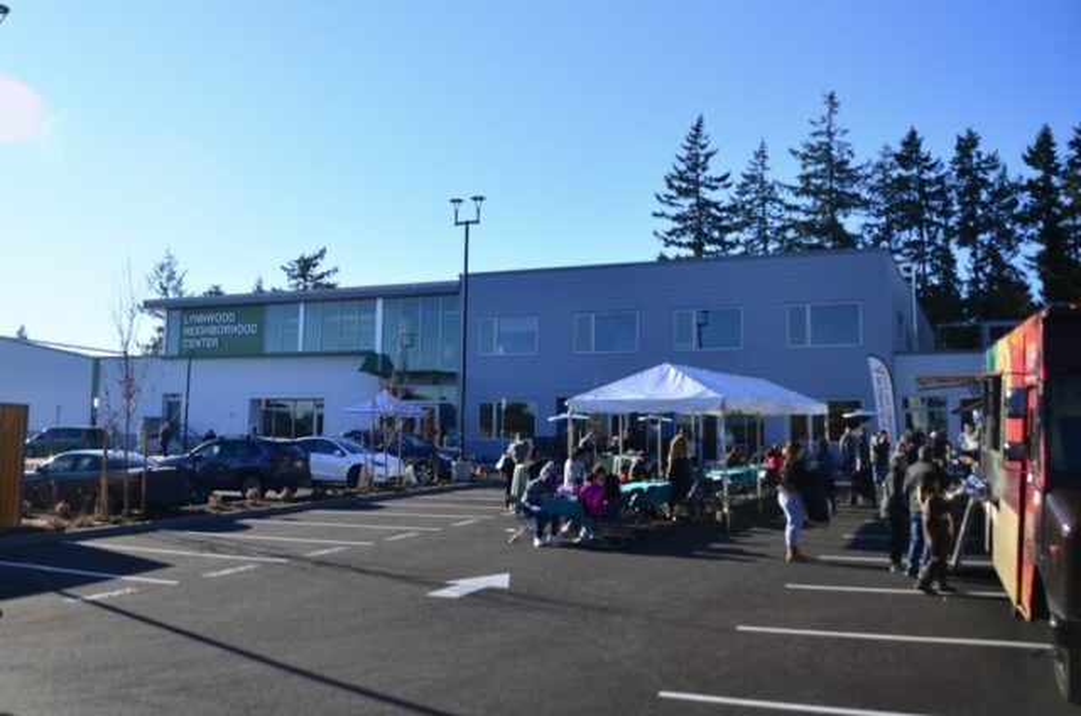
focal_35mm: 27
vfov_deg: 47.7
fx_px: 809
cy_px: 358
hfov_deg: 67.5
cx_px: 540
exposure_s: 1/4000
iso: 360
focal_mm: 18
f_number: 4.5
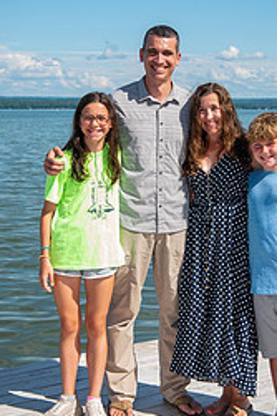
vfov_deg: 25.6
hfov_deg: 17.2
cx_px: 160
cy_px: 149
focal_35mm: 79
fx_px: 913
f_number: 7.1
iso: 50
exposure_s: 1/200
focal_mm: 44
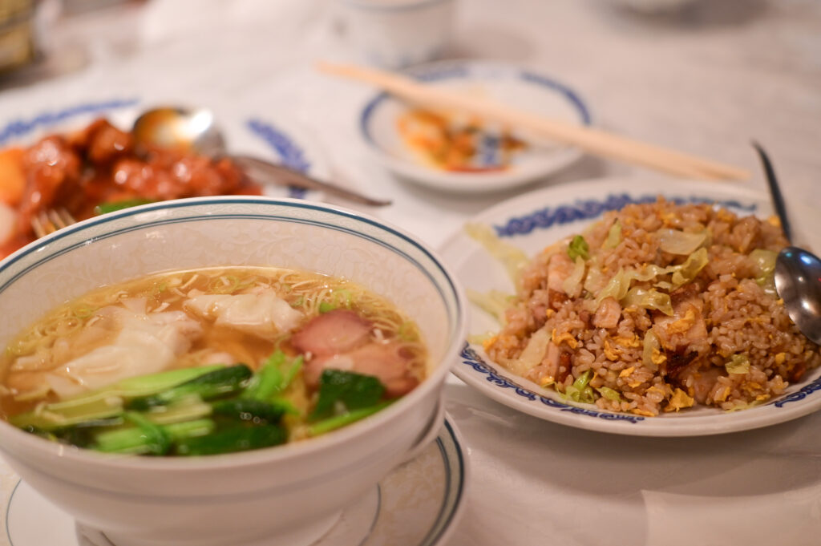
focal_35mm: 105
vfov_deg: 13.0
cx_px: 410
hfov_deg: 19.5
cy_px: 273
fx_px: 2393
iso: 560
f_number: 2.5
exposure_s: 1/125
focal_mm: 105
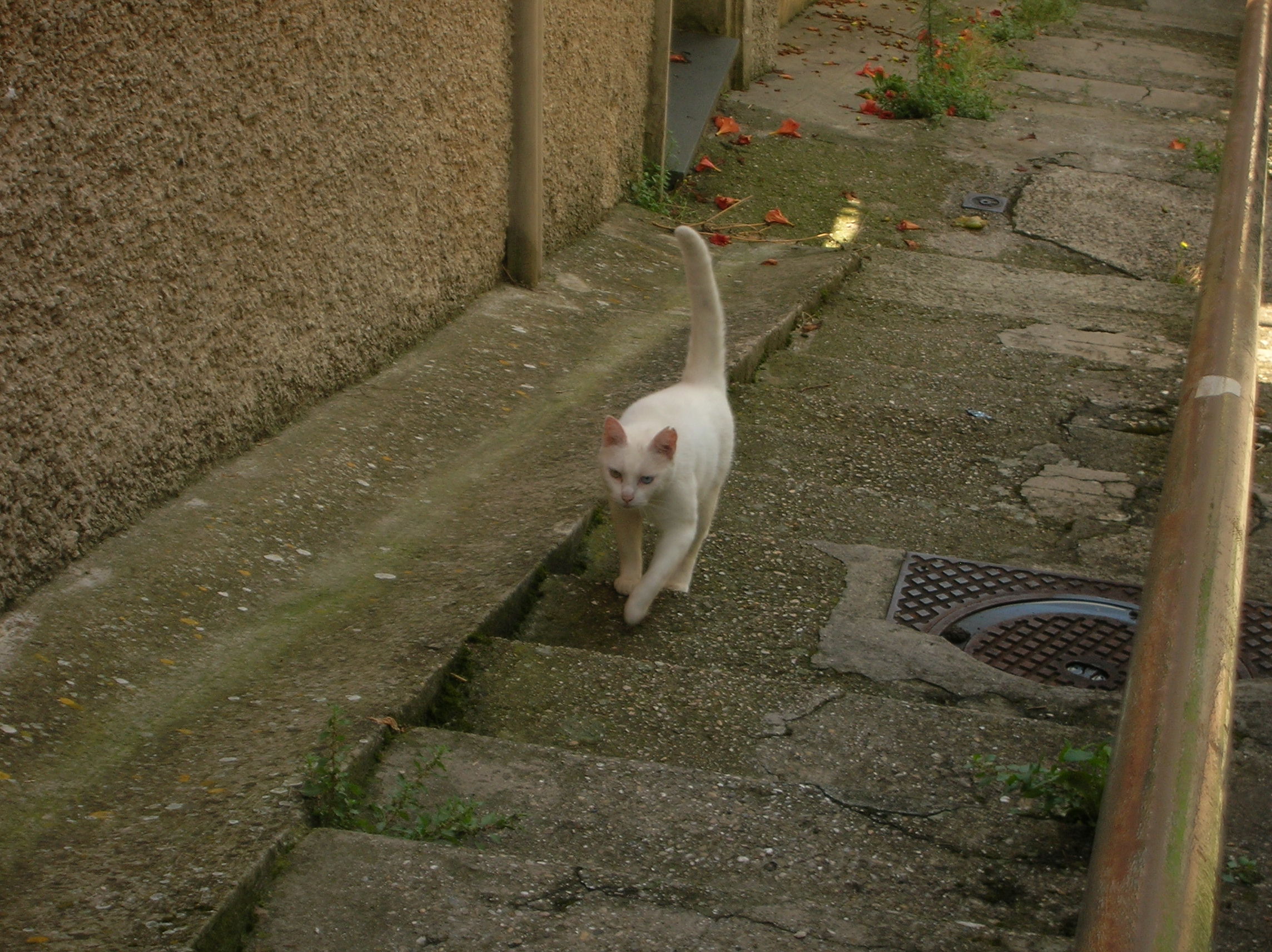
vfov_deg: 14.5
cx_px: 636
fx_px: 3745
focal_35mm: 102
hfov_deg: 19.3
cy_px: 476
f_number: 4.9
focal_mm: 17.1
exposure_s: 1/97.2
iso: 50
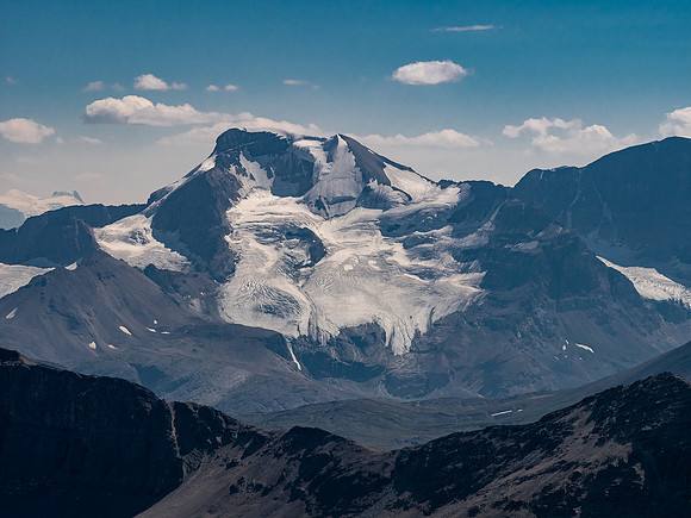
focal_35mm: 156
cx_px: 346
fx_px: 3114
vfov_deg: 9.5
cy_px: 259
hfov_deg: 12.7
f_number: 8
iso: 200
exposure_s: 1/800
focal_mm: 78
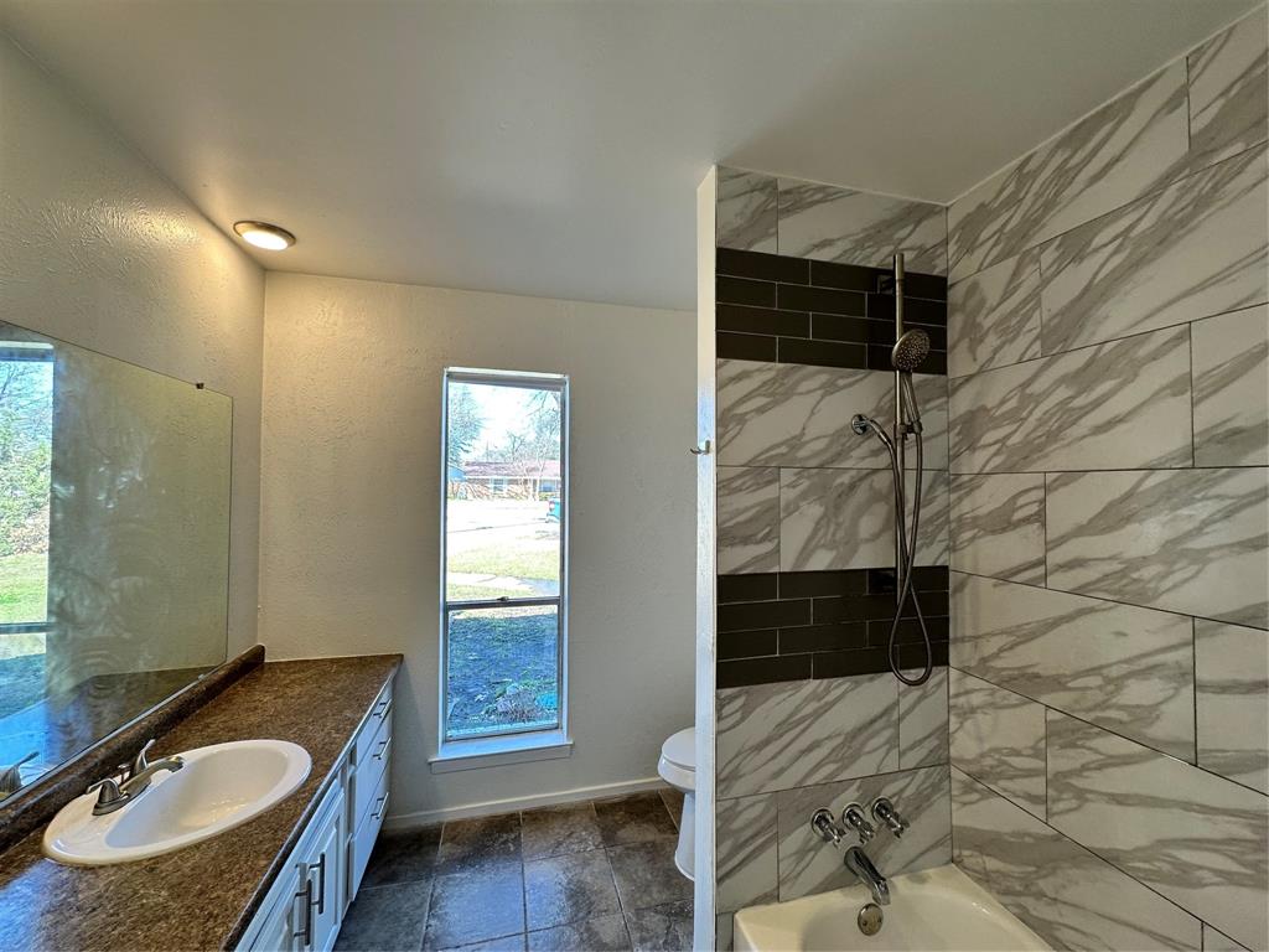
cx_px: 634
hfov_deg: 102.1
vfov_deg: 85.7
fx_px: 513
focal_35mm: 14
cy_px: 476
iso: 50
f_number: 2.2
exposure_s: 1/120
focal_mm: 2.22
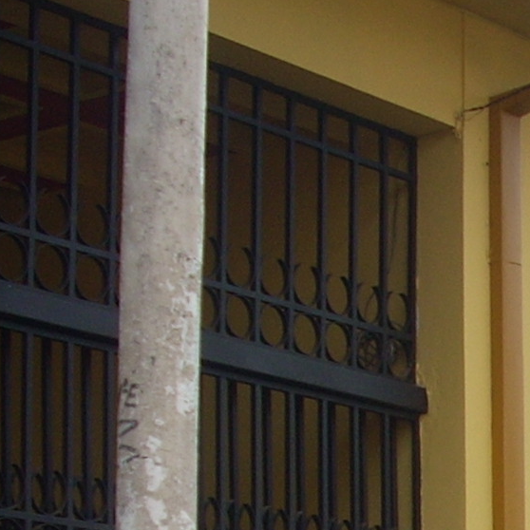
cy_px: 689
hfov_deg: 11.0
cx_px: 886
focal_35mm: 150
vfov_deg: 11.4
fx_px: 2598
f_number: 2.8
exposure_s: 1/420
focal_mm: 6.2
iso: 64
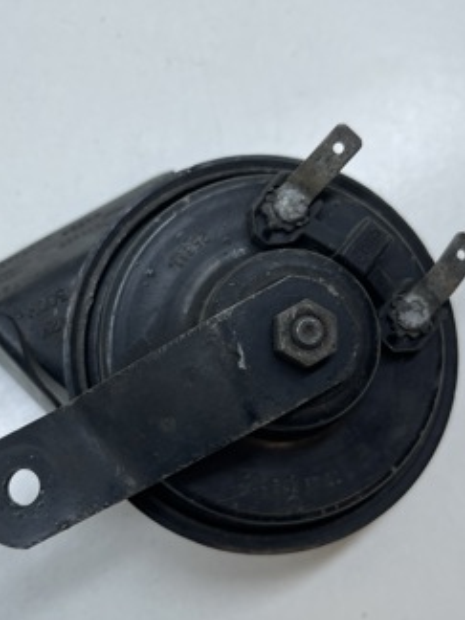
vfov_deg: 50.1
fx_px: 663
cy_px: 333
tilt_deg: -79.8
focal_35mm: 37
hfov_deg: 38.7
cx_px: 230
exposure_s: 1/717
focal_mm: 5.1
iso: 32
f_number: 1.6
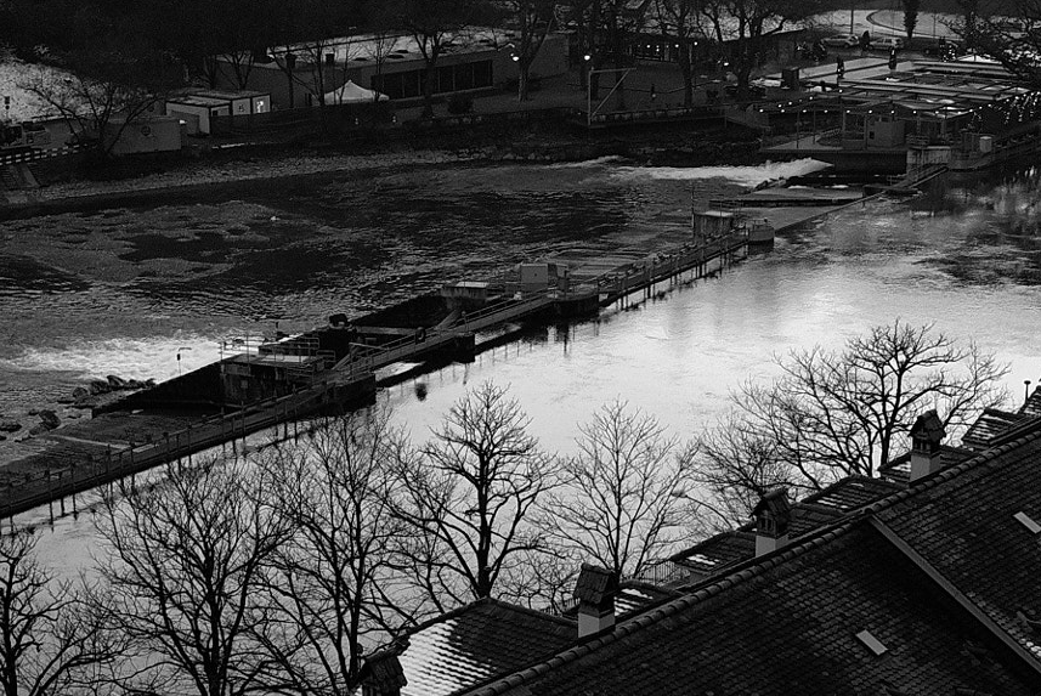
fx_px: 2489
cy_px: 575
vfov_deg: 15.8
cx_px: 522
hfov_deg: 23.6
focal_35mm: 86
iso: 800
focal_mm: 24
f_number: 2.8
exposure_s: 1/100
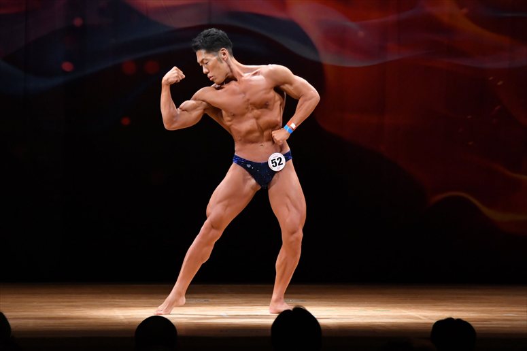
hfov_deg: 8.6
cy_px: 176
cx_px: 264
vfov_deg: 5.7
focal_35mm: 240
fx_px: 3512
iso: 4000
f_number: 5.6
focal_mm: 160
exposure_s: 1/400
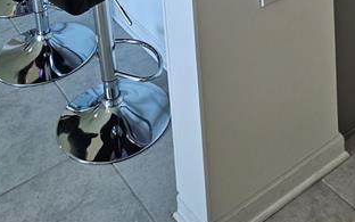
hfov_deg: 33.8
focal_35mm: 60
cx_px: 221
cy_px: -207
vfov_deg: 16.8
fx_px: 580
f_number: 1.8
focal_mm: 5.4
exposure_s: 1/120
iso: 160
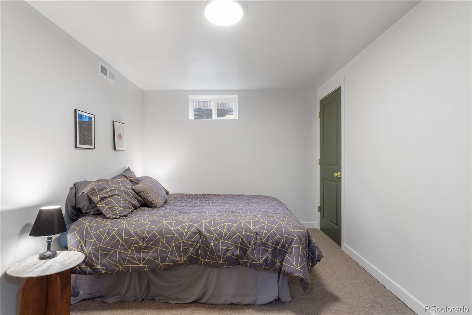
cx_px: 236
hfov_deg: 95.0
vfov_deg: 72.0
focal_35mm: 16
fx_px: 216
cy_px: 158
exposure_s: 4
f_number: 9
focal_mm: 11
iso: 100
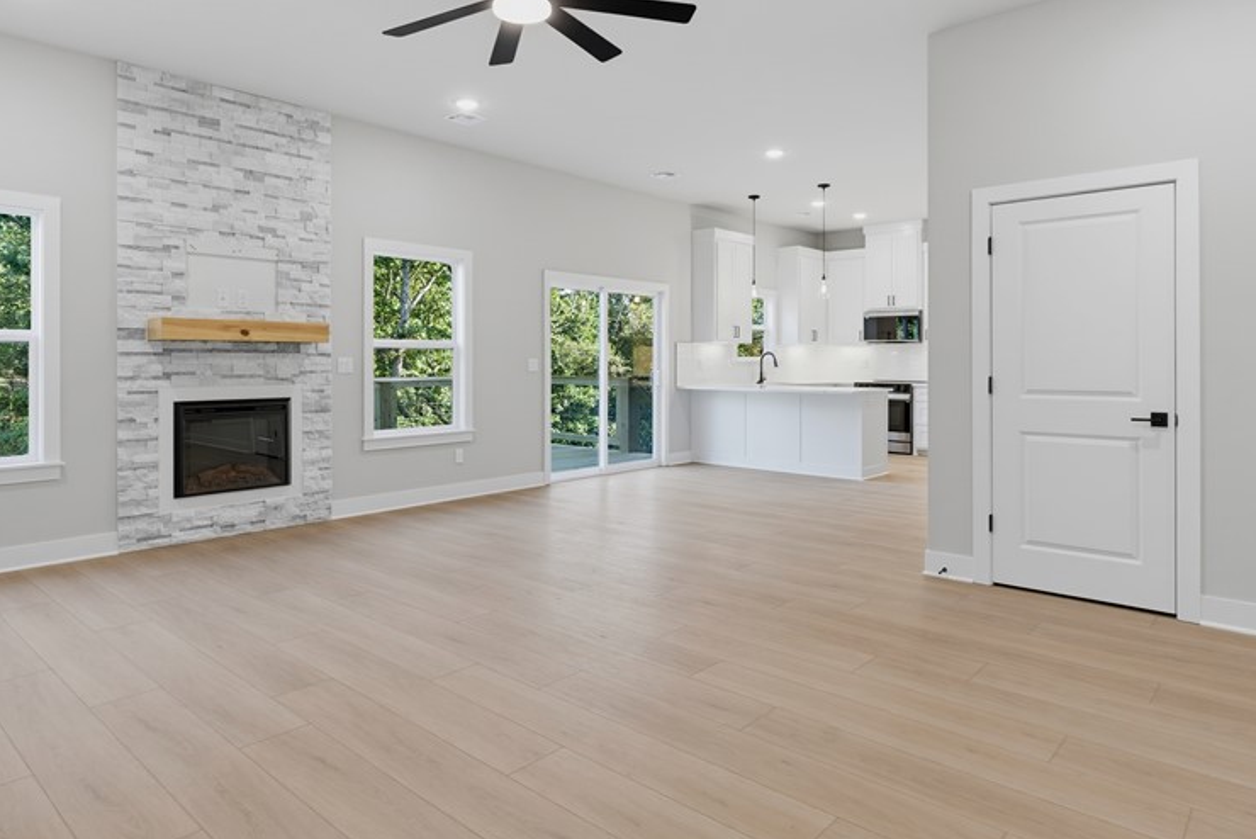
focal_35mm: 22
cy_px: 343
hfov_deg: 77.4
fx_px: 783
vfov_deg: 56.0
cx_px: 618
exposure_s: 2
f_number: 9
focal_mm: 15.3
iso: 100
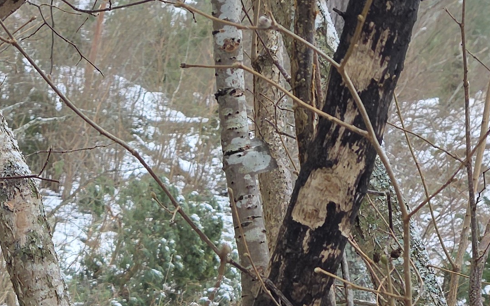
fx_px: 1202
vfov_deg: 12.7
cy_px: 612
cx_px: -37
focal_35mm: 90
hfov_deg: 21.9
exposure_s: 1/180
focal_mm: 6.3
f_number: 1.7
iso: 32
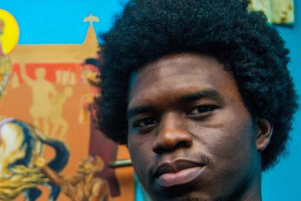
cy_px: 147
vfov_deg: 14.5
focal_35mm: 94
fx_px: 786
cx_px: 42
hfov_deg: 21.3
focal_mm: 34
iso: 1600
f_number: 4.5
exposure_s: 1/250
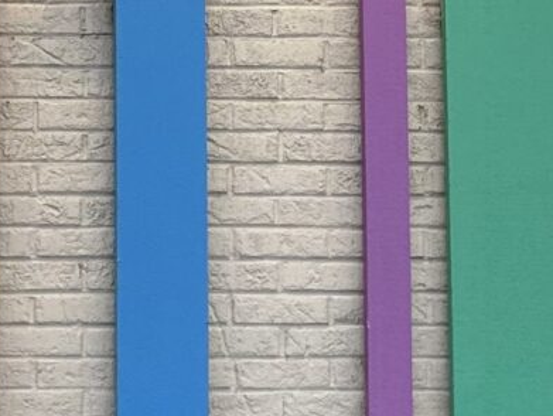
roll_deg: -0.5
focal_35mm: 157
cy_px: 917
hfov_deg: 11.6
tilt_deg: +4.4
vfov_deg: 8.8
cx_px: -465
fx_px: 2510
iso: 80
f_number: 1.78
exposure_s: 1/132
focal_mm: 6.86
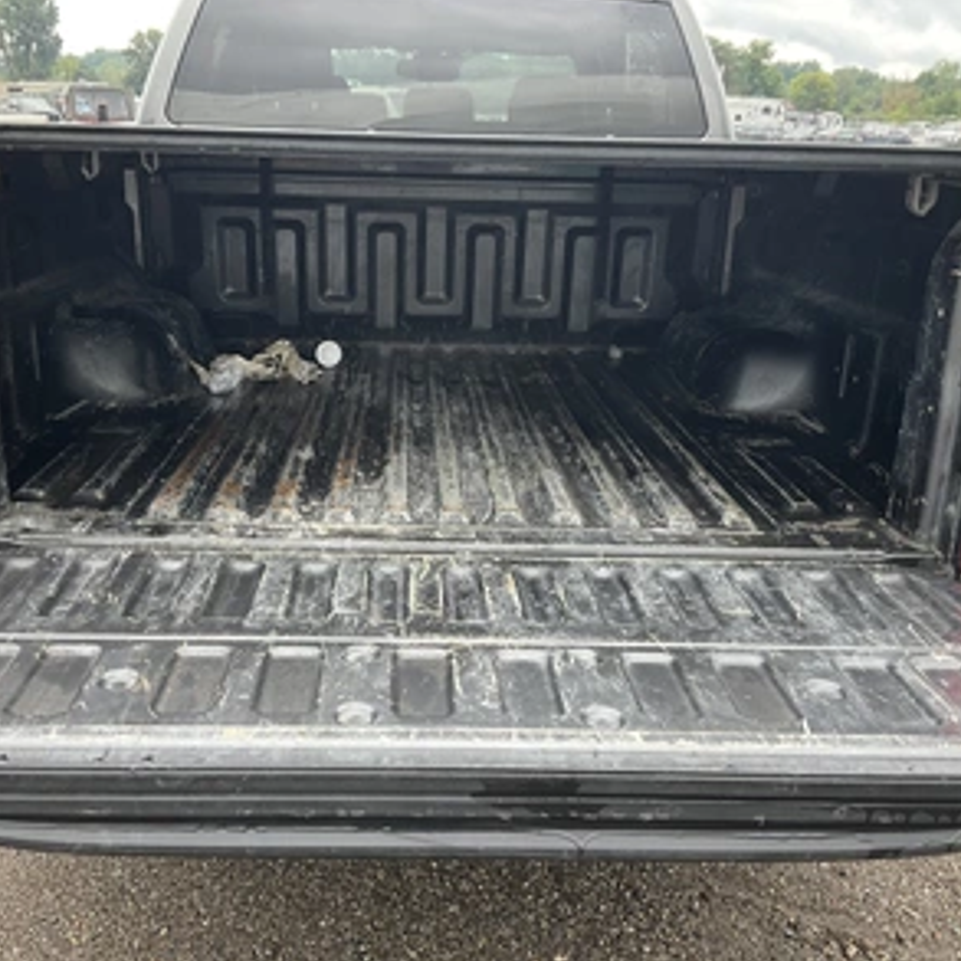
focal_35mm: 35
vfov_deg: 47.2
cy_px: 485
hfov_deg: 47.2
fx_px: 1099
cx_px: 436
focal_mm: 3
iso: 25
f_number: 1.8
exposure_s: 1/122
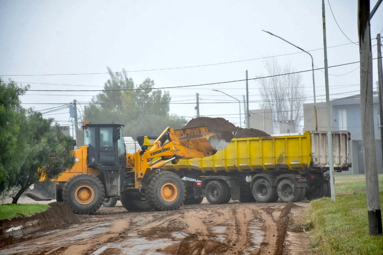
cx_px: 192
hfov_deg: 11.8
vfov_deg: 7.9
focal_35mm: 174
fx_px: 1851
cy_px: 128
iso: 1100
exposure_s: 1/400
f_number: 5.6
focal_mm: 116
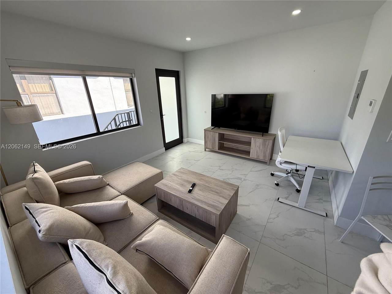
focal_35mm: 14
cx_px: 196
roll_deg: +1.9
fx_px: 159
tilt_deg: -20.0
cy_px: 147
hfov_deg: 102.1
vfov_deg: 85.7
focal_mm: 2.22
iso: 64
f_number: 2.2
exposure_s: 1/241
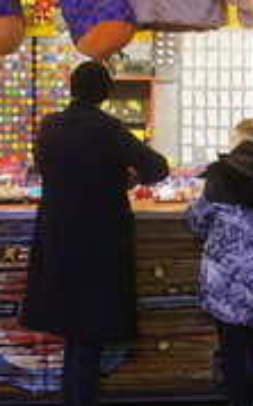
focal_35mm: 116
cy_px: 105
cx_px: 250
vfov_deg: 17.9
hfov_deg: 11.2
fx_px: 1282
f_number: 1.4
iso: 640
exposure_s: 1/250
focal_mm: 30
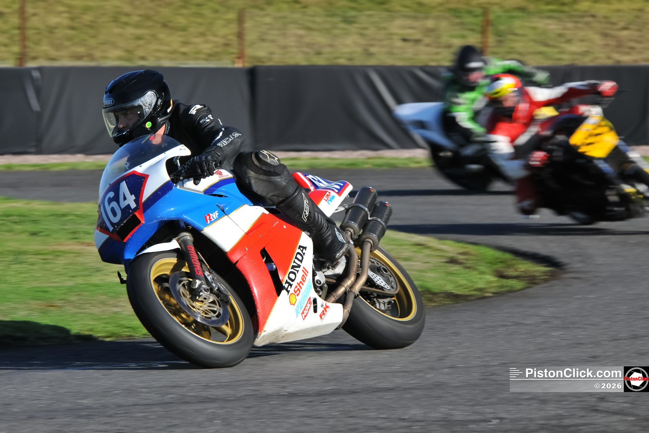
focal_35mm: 200
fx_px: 3605
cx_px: 324
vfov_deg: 6.9
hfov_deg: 10.3
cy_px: 216
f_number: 10
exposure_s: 1/200
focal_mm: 200
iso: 560
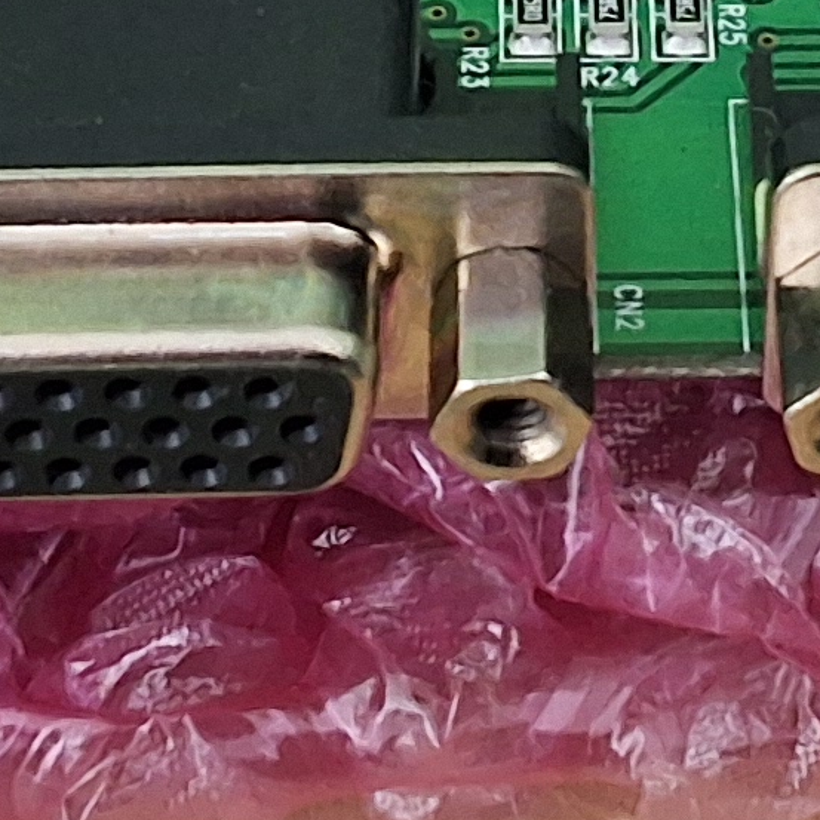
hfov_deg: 11.9
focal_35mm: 146
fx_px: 3913
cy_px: -148
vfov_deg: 11.7
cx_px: 584
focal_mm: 2.91
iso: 250
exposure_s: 1/24
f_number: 1.9
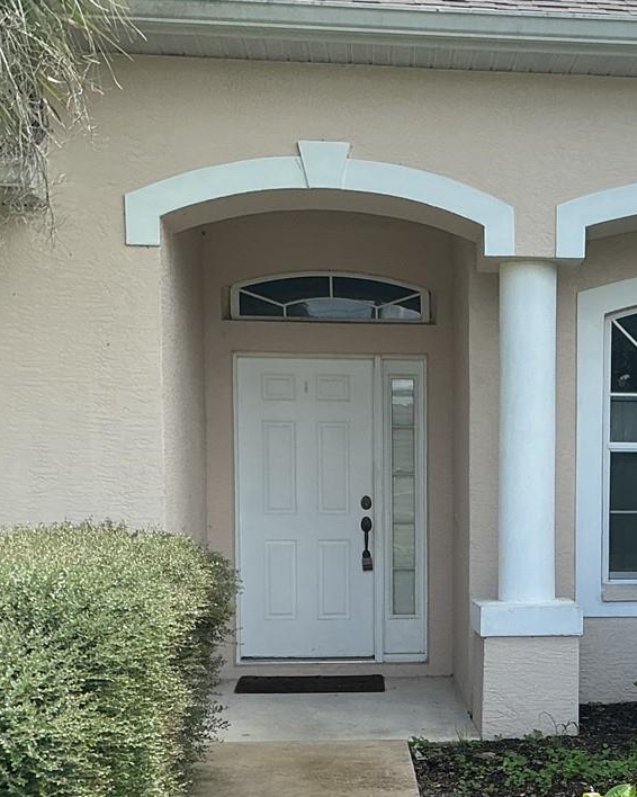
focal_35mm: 64
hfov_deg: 23.3
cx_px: 553
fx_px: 1509
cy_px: 593
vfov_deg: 29.1
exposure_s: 1/568
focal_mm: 3
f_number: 1.8
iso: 25
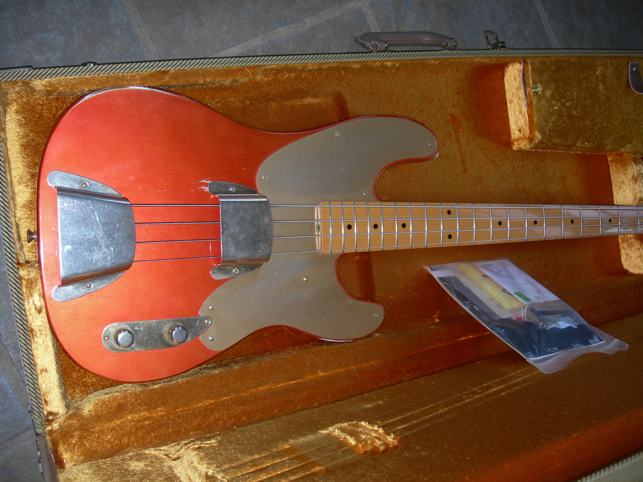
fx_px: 706
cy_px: 241
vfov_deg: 37.7
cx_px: 322
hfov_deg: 49.0
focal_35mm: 38
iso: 50
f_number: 2.8
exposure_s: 1/60.1
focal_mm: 7.8
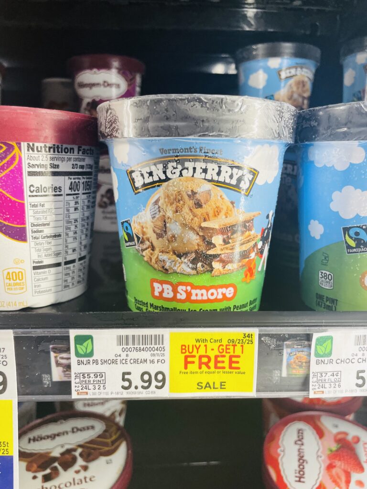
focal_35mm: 26
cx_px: 184
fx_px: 368
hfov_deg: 53.1
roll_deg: +0.0
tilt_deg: -15.5
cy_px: 244
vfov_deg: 67.3
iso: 100
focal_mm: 4.2
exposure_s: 1/121
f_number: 1.6
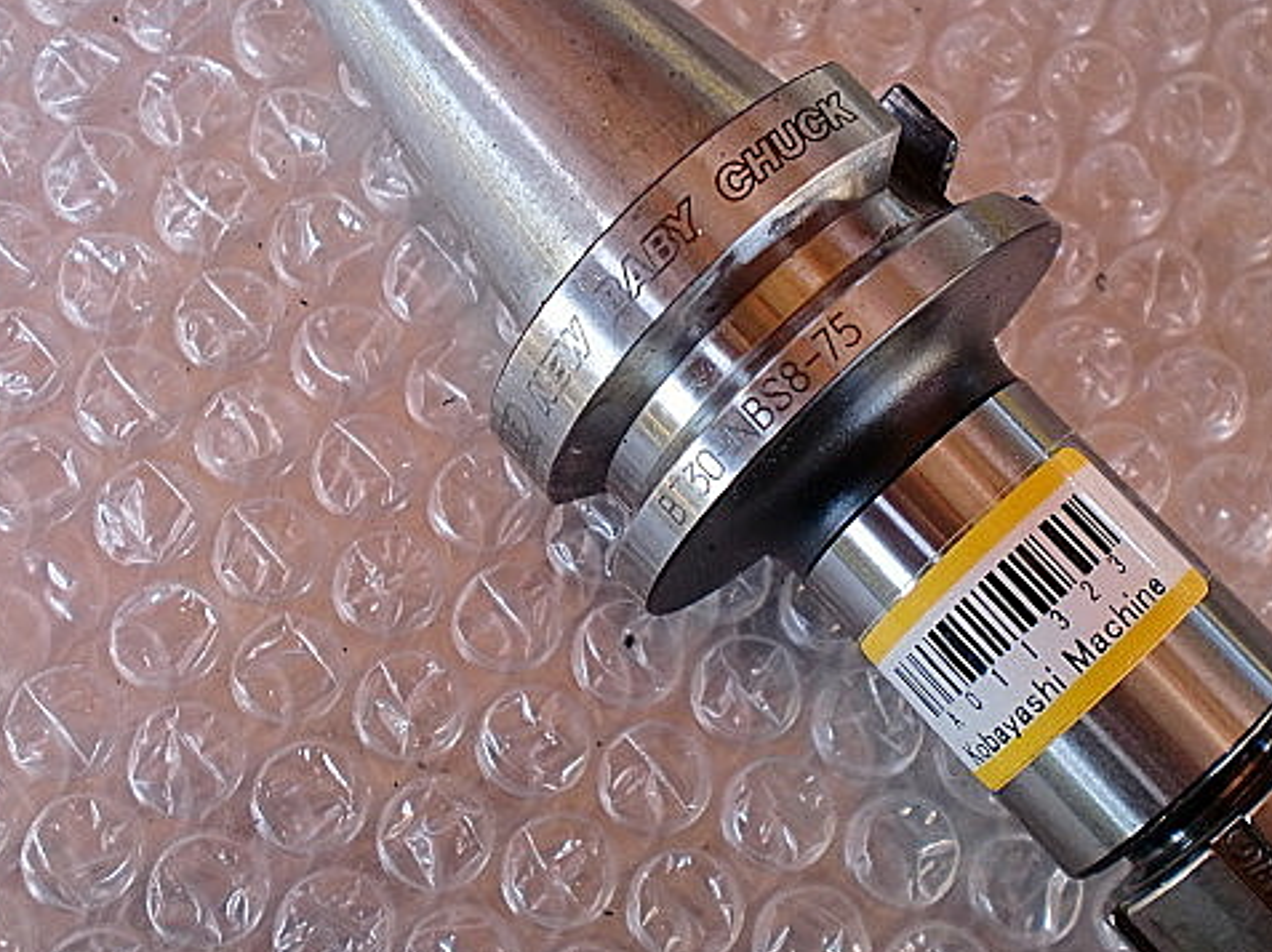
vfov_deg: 30.8
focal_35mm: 47
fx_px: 1726
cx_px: 733
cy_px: 392
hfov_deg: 40.4
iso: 160
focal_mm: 6.3
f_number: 3.1
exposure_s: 1/60
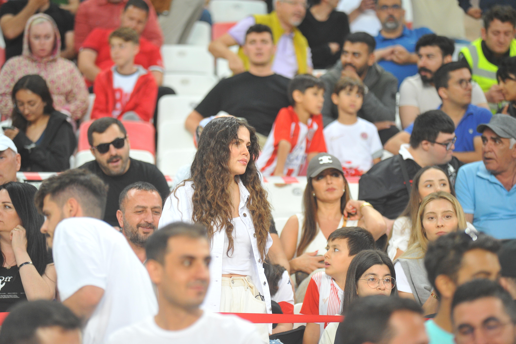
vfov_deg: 7.6
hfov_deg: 11.4
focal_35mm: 180
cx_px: 258
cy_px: 172
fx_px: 2578
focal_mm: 180
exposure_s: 1/400
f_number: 6.3
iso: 2000
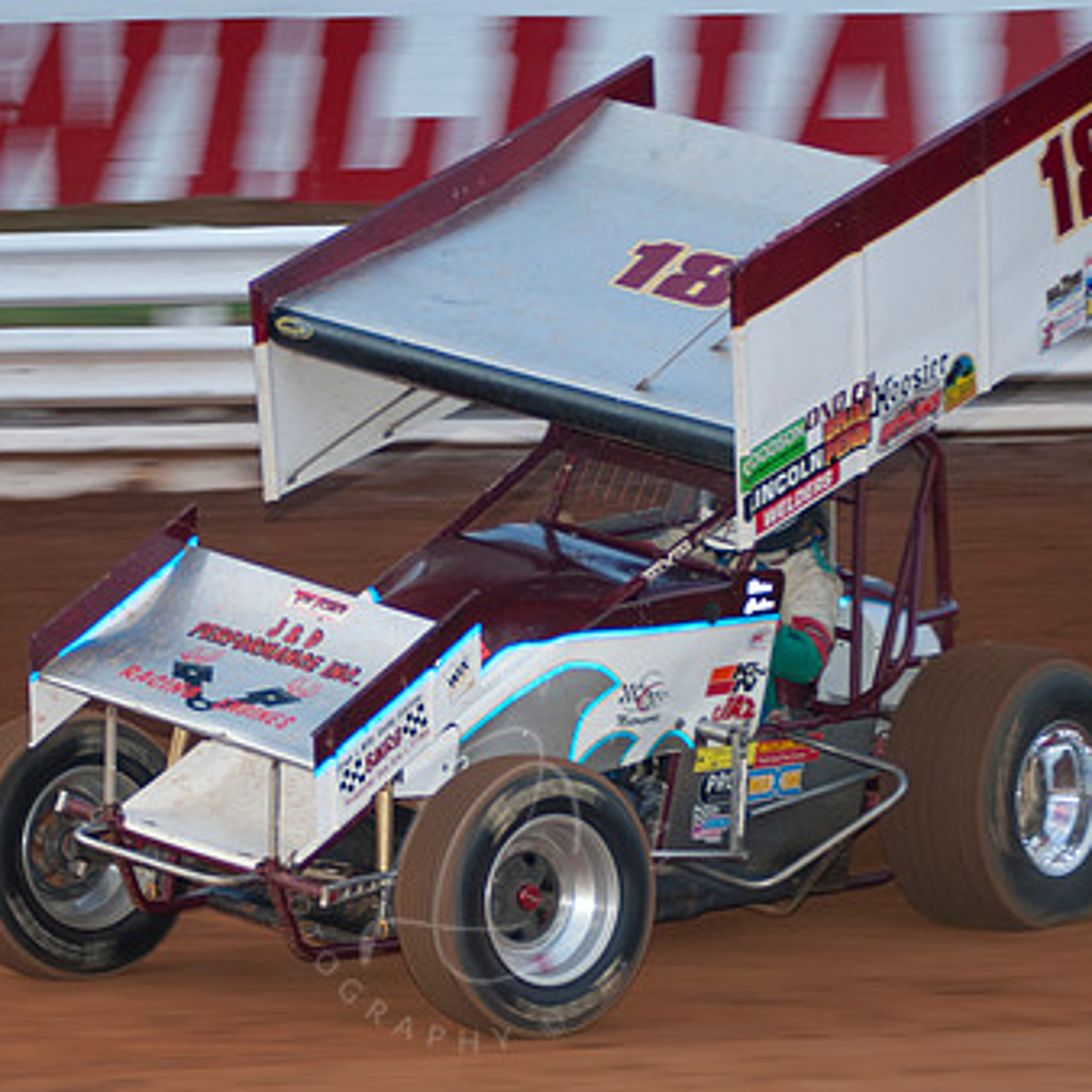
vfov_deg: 8.4
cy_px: 556
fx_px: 7424
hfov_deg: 8.4
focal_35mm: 208
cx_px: 475
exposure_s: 1/400
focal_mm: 95
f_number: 2.8
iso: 250
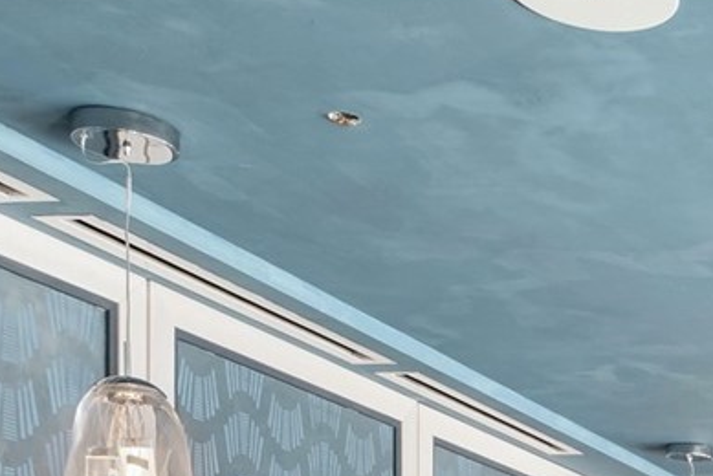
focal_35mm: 74
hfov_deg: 22.4
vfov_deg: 15.5
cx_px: 1073
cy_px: 891
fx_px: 1467
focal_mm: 17
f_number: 11
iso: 200
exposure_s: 1/2.5
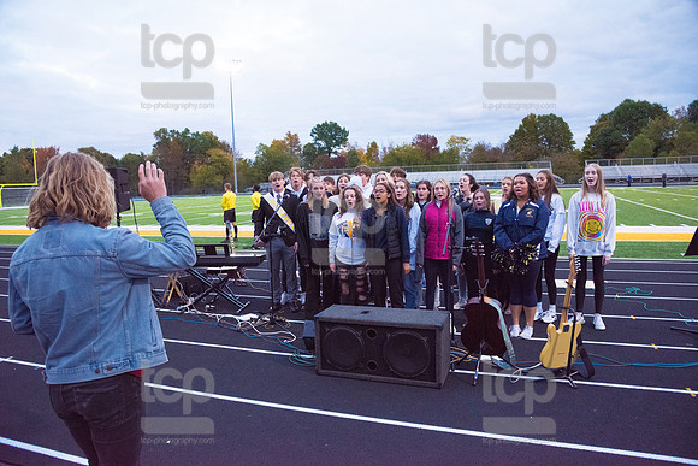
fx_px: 465
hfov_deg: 73.7
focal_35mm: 24
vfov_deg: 53.2
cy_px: 233
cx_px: 349
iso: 6400
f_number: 5.6
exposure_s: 1/500
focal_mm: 24
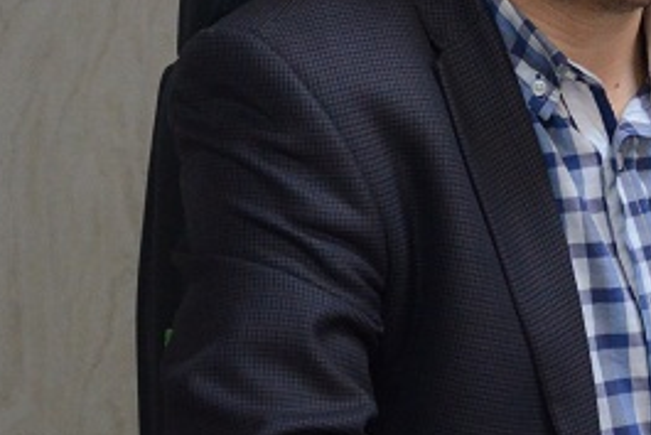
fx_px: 5373
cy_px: 81
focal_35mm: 297
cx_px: 550
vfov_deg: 4.6
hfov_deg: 6.9
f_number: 5.3
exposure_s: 1/50
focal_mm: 70
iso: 2500
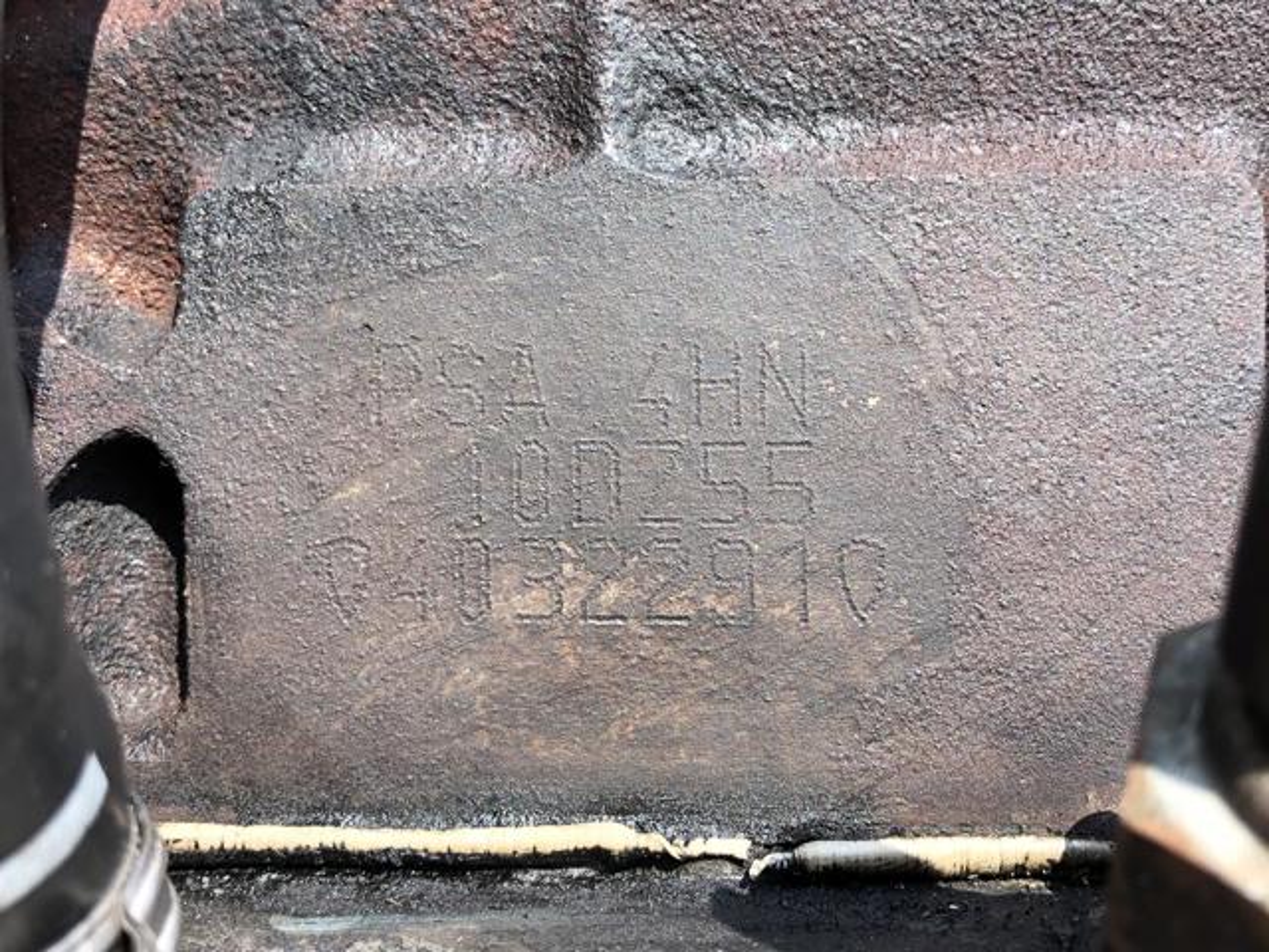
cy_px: 476
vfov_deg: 49.7
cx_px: 634
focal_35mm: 28
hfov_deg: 63.4
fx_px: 1026
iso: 20
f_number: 1.8
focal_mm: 3.99
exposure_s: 1/300
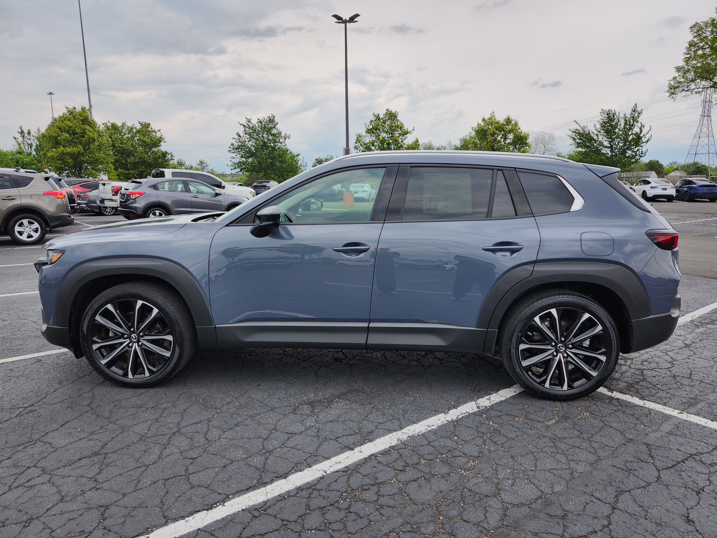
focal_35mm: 23
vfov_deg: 58.9
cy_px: 269
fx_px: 476
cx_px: 358
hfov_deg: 73.9
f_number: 1.8
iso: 25
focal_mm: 5.54
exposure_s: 1/598
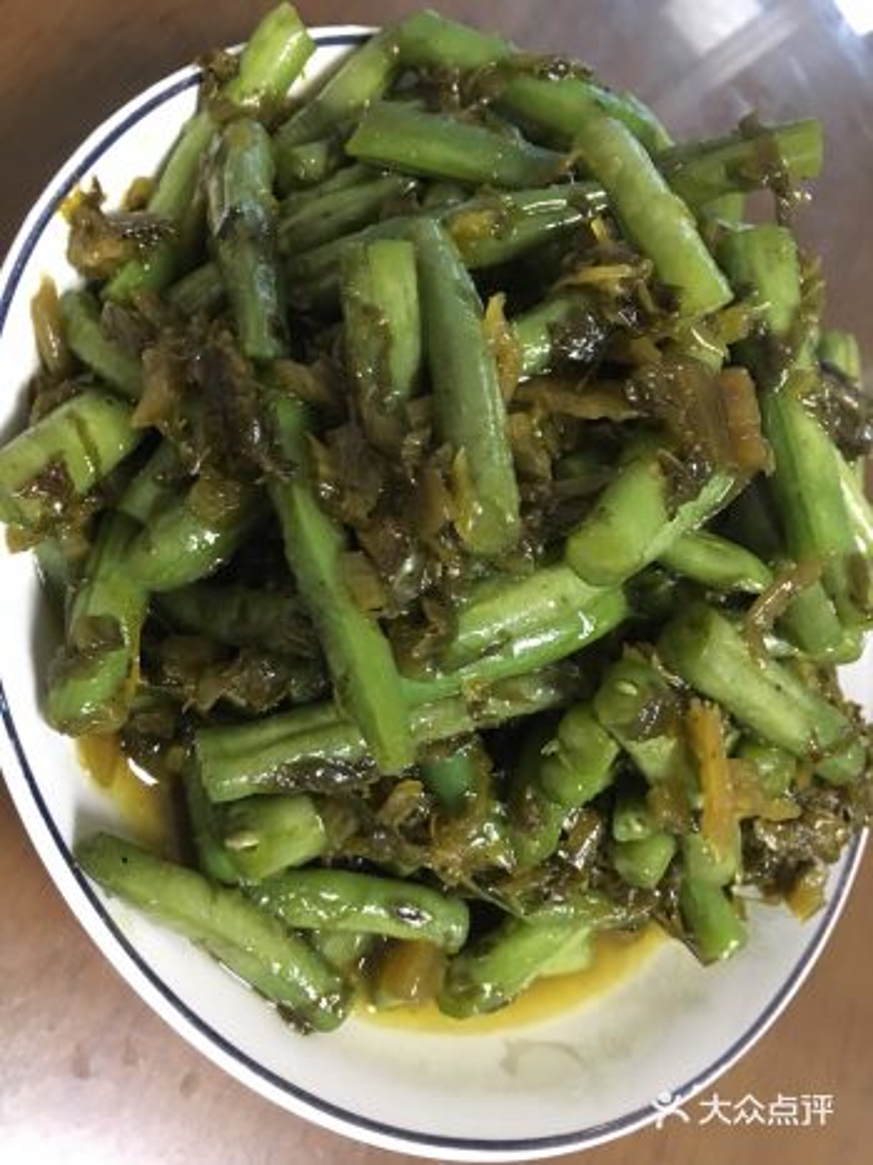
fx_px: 976
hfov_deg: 48.2
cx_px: 436
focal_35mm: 29
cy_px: 582
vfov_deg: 61.7
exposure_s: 1/8
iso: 125
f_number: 2.2
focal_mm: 4.15
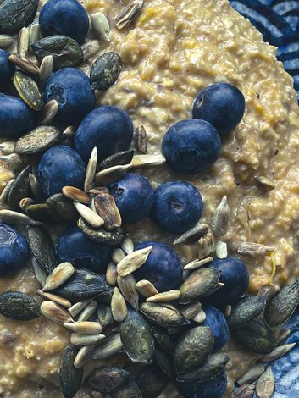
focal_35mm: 59
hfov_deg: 23.8
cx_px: -1
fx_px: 679
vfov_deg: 32.0
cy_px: 303
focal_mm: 4.2
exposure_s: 1/120
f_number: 1.6
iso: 100
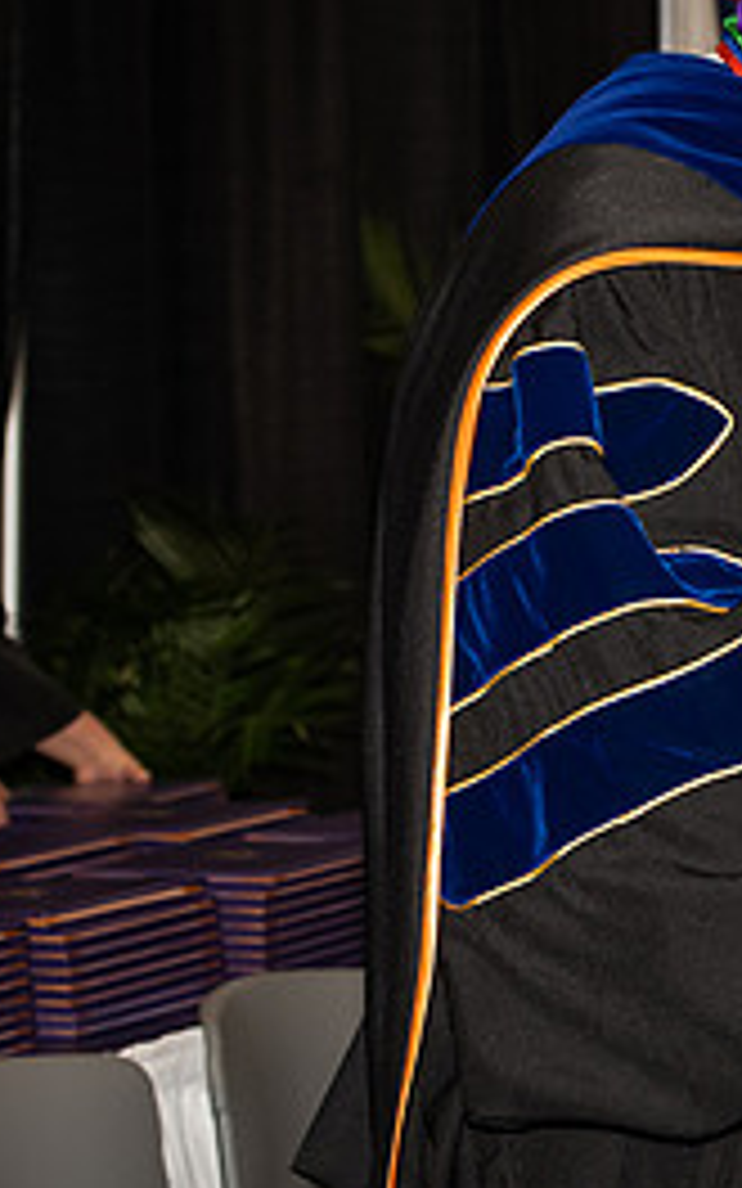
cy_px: 430
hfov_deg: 7.4
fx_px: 5662
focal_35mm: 175
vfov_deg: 12.0
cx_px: 1124
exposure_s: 1/200
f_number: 5.6
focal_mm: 78
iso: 1000
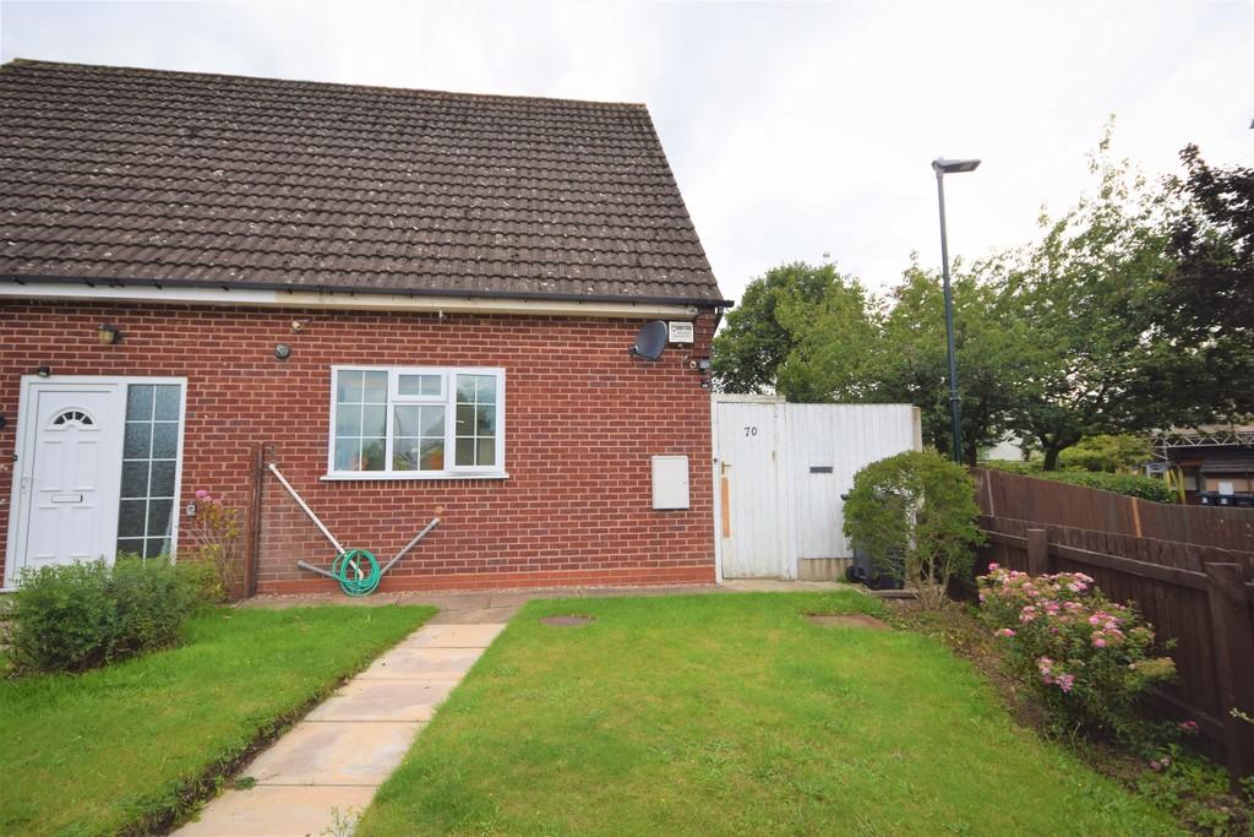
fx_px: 627
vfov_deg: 67.4
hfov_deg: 90.0
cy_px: 418
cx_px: 627
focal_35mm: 18
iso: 100
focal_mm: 12
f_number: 6.3
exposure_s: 1/160
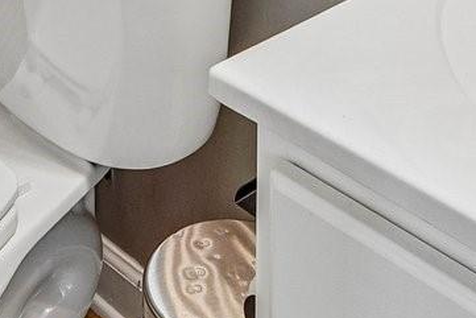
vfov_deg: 11.7
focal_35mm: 85
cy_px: -536
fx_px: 1124
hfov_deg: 23.7
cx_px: 142
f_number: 8
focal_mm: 10
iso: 400
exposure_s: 1/8
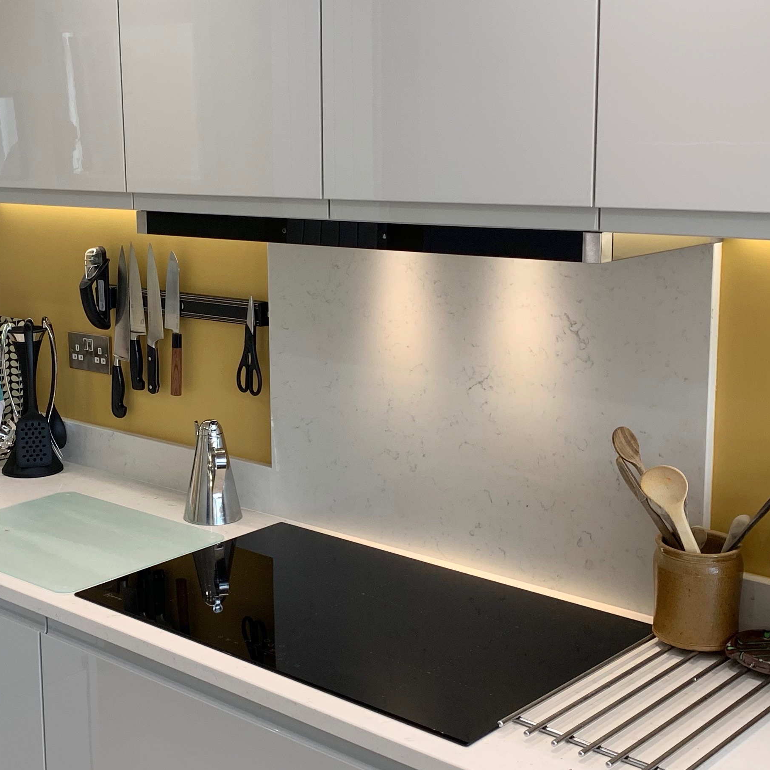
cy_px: 354
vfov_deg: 33.4
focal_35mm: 51
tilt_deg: -10.1
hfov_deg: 33.1
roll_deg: -0.1
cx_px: 245
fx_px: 1283
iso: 50
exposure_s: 1/100
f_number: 1.8
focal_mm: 4.25
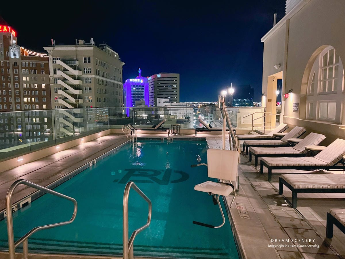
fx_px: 259
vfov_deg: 53.1
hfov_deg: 67.3
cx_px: 172
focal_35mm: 26
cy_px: 130
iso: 800
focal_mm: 5.7
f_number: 1.5
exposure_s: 1/30
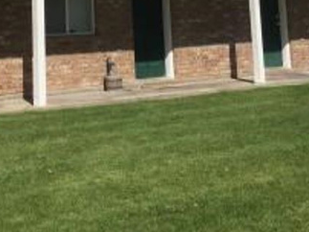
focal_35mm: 92
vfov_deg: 14.9
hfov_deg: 21.0
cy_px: -111
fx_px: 821
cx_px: 49
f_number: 2.2
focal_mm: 4.15
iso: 32
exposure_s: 1/4405
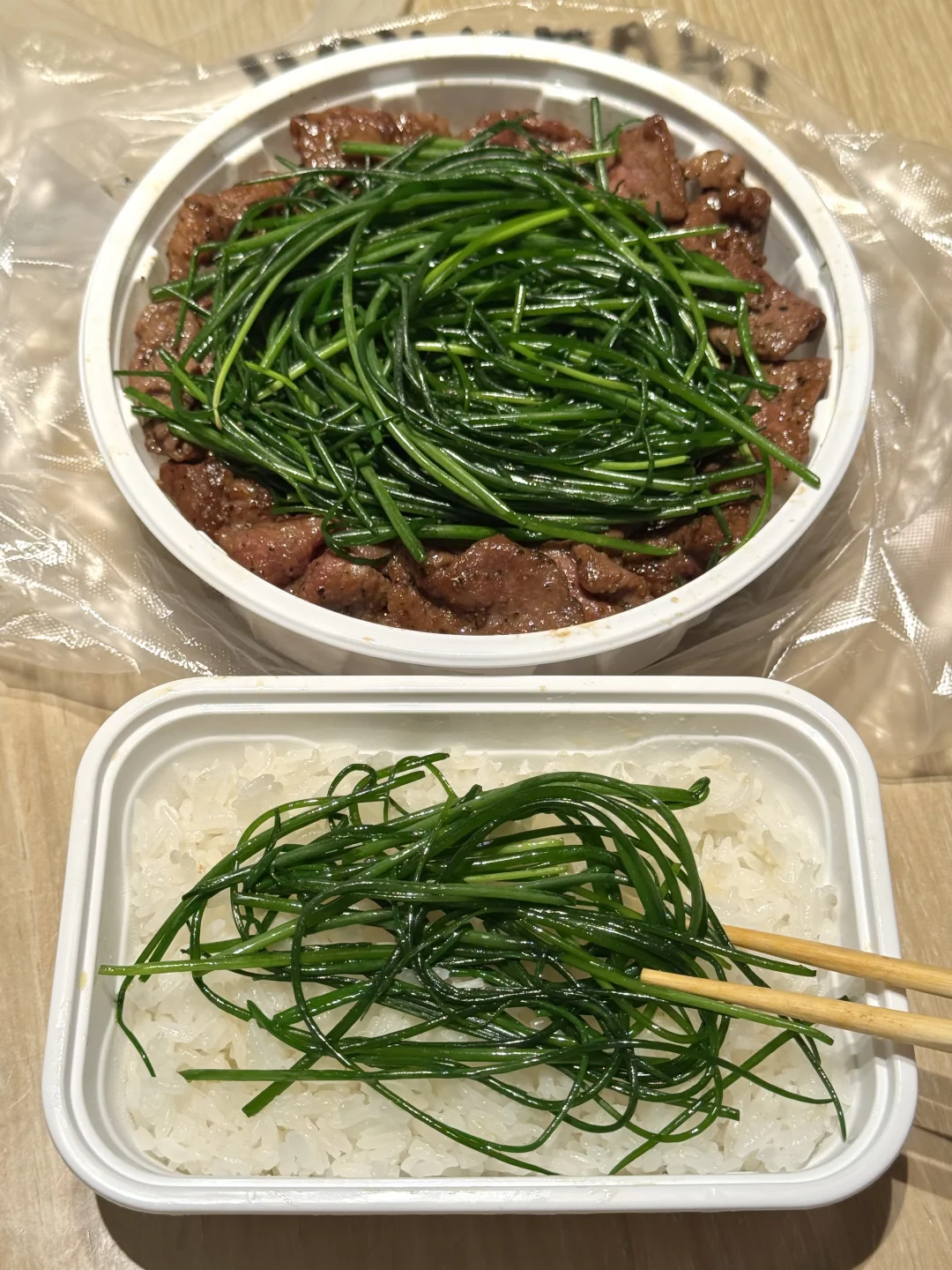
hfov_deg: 30.3
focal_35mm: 48
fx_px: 1760
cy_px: 635
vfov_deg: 39.7
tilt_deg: -60.1
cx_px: 476
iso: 100
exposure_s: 1/84
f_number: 1.78
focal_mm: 6.76
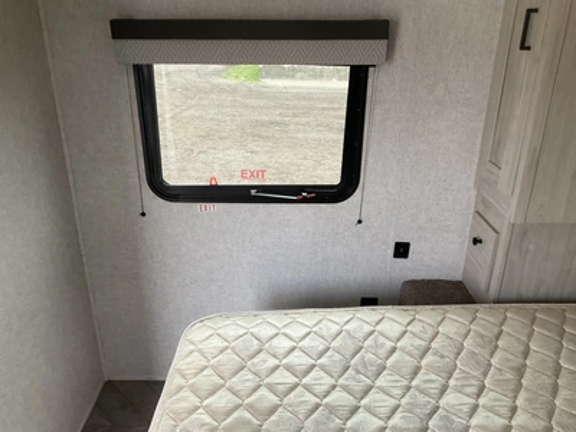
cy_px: 216
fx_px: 483
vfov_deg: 48.2
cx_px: 288
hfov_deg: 61.7
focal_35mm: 29
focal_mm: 3
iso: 64
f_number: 1.8
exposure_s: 1/122
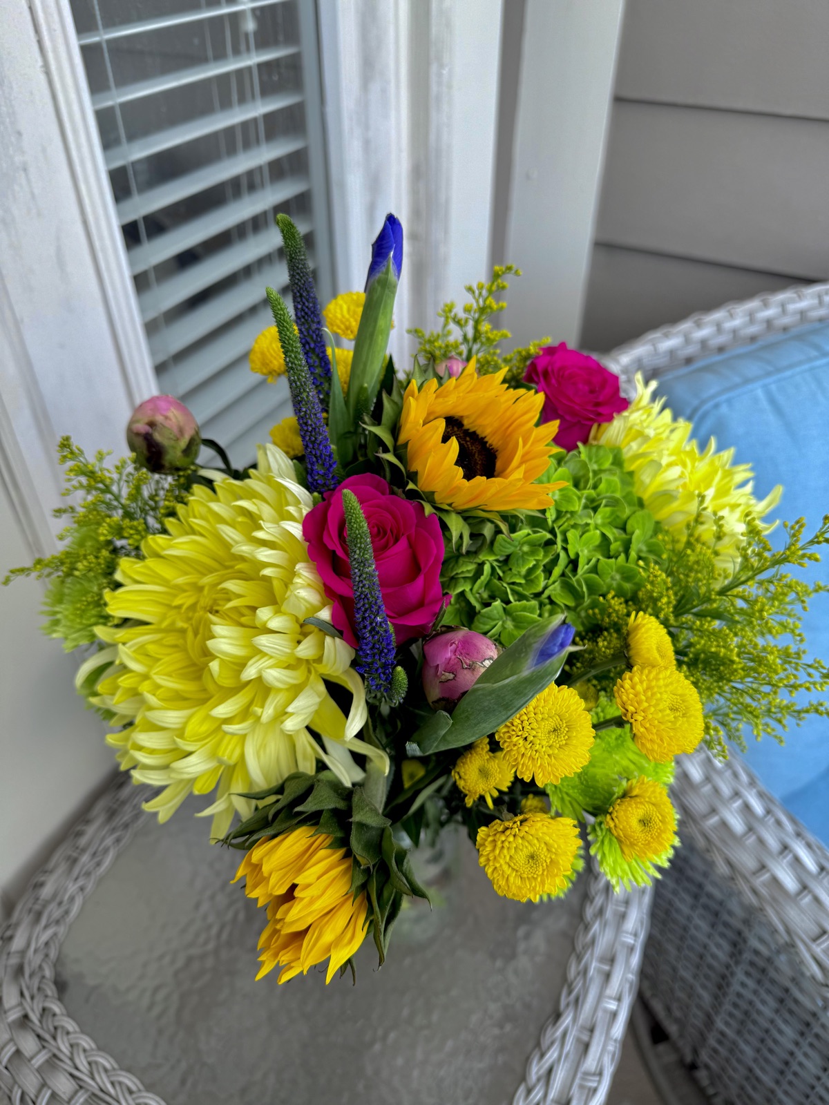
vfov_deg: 71.6
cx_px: 414
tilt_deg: -39.7
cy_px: 552
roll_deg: +0.6
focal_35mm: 24
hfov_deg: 56.8
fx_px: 766
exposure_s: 1/622
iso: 80
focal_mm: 6.76
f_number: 1.78
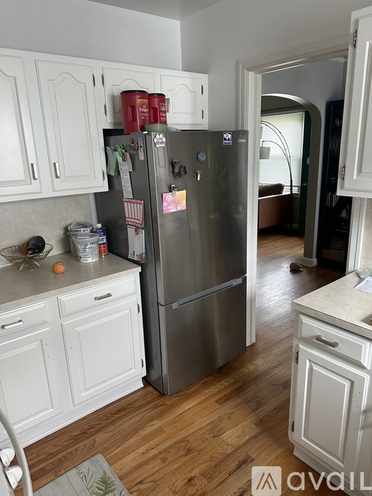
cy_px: 248
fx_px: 344
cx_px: 186
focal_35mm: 24
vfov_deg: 71.6
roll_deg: +1.7
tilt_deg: -11.6
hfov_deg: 56.8
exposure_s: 1/101
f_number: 1.78
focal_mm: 6.86
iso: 250
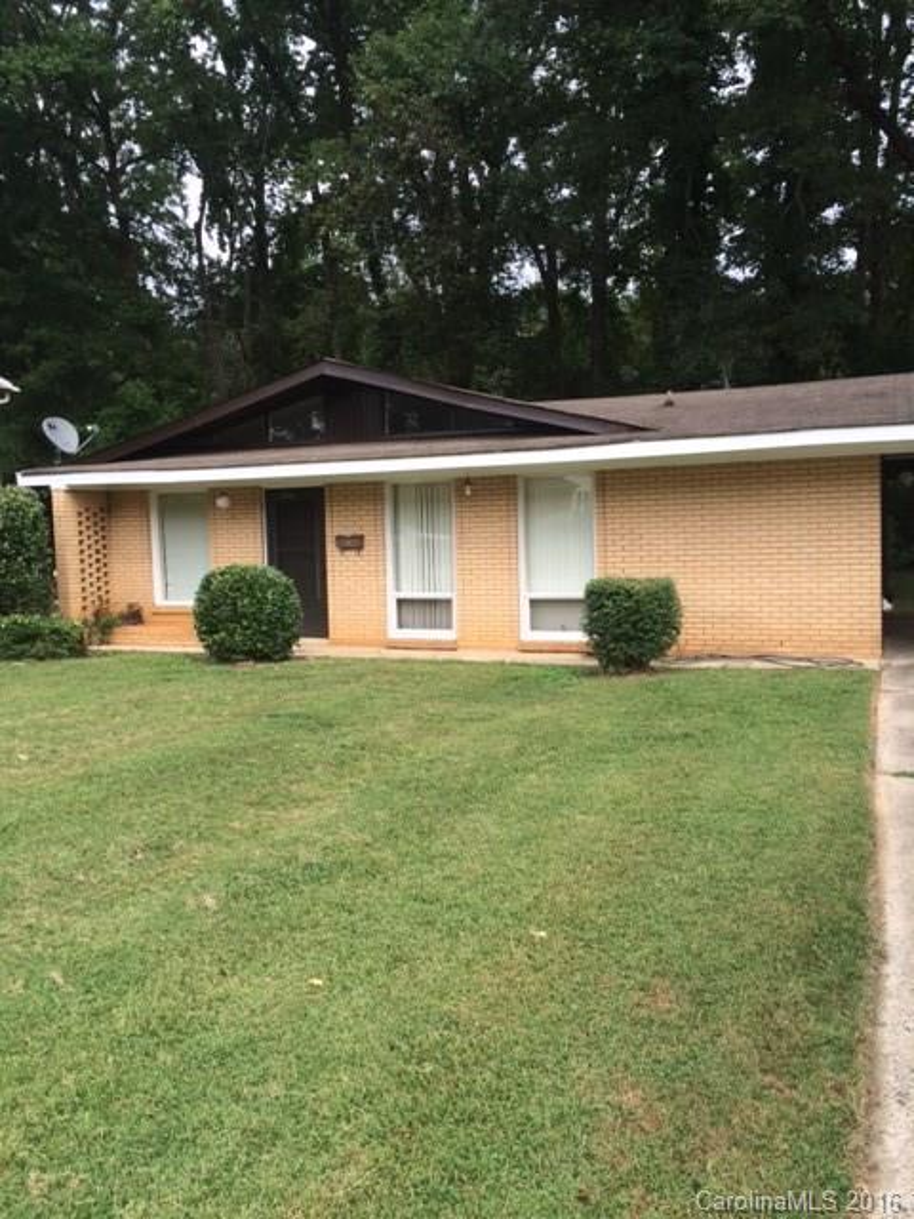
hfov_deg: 48.2
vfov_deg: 61.7
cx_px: 457
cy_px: 610
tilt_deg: -2.2
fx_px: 1021
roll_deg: +3.6
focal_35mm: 29
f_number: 2.2
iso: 32
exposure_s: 1/432
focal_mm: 4.15
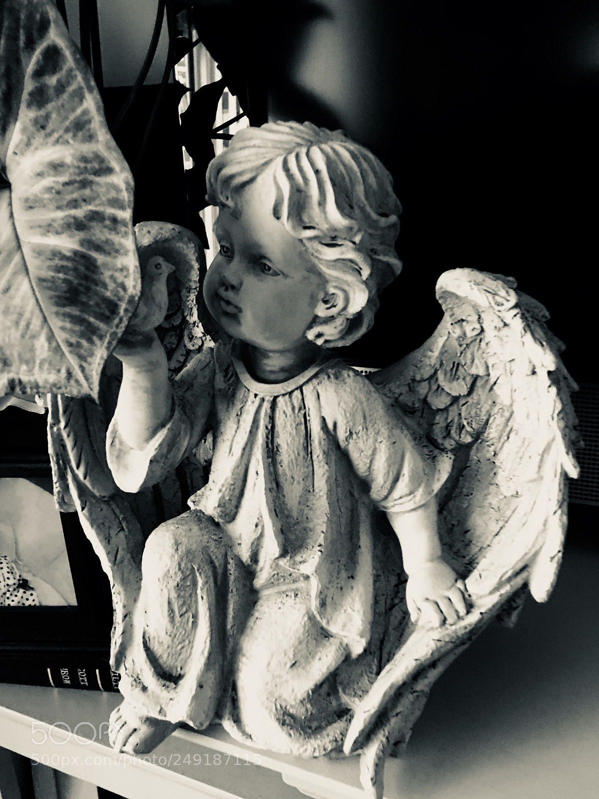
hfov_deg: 48.2
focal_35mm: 29
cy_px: 400
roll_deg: +2.6
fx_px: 669
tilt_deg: -20.5
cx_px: 300
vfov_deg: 61.7
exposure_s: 1/4
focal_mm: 4.15
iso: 100
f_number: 2.2
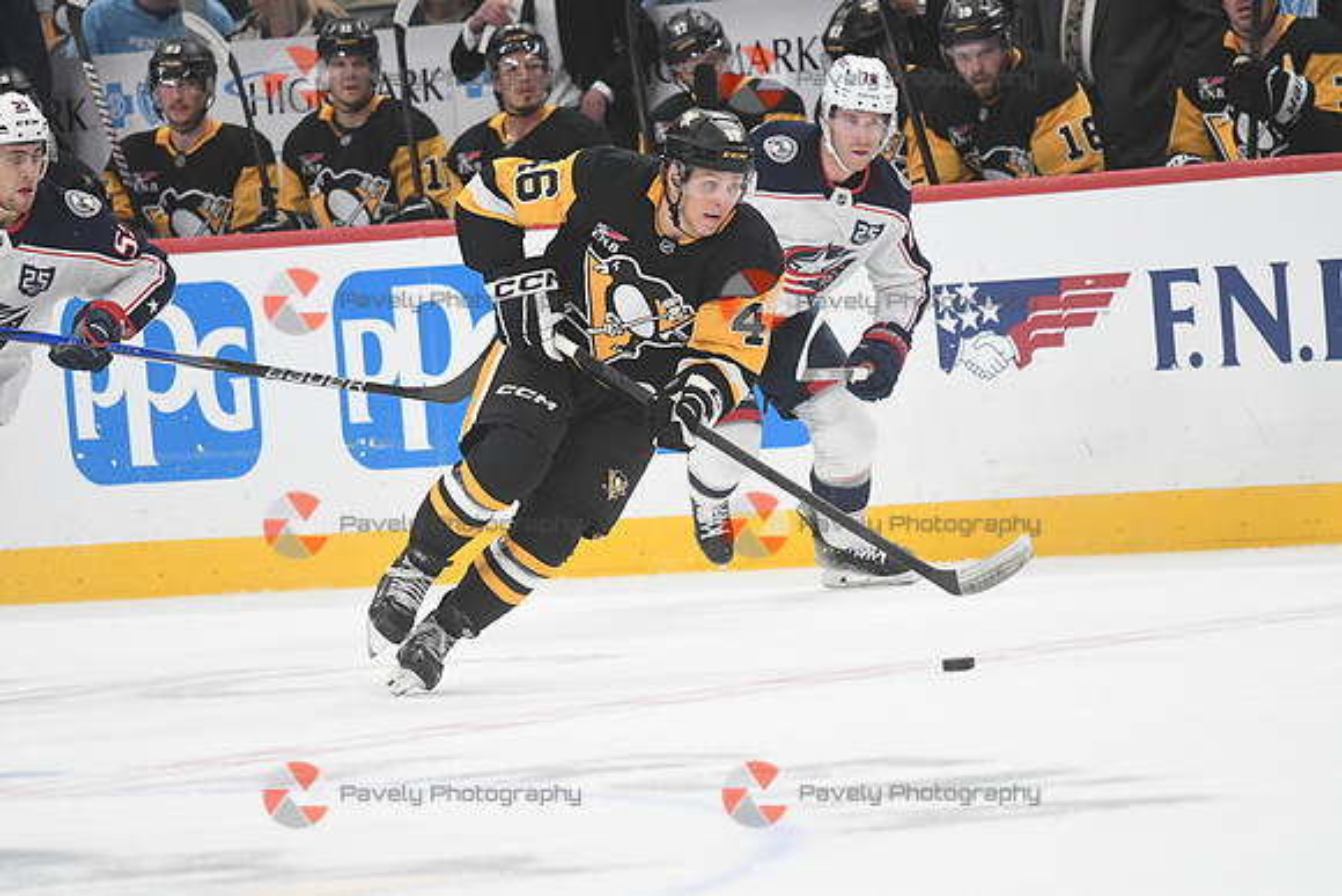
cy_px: 448
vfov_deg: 4.6
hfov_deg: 6.9
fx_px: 11185
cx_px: 671
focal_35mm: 300
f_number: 4
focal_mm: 200
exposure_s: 1/1250
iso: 2500
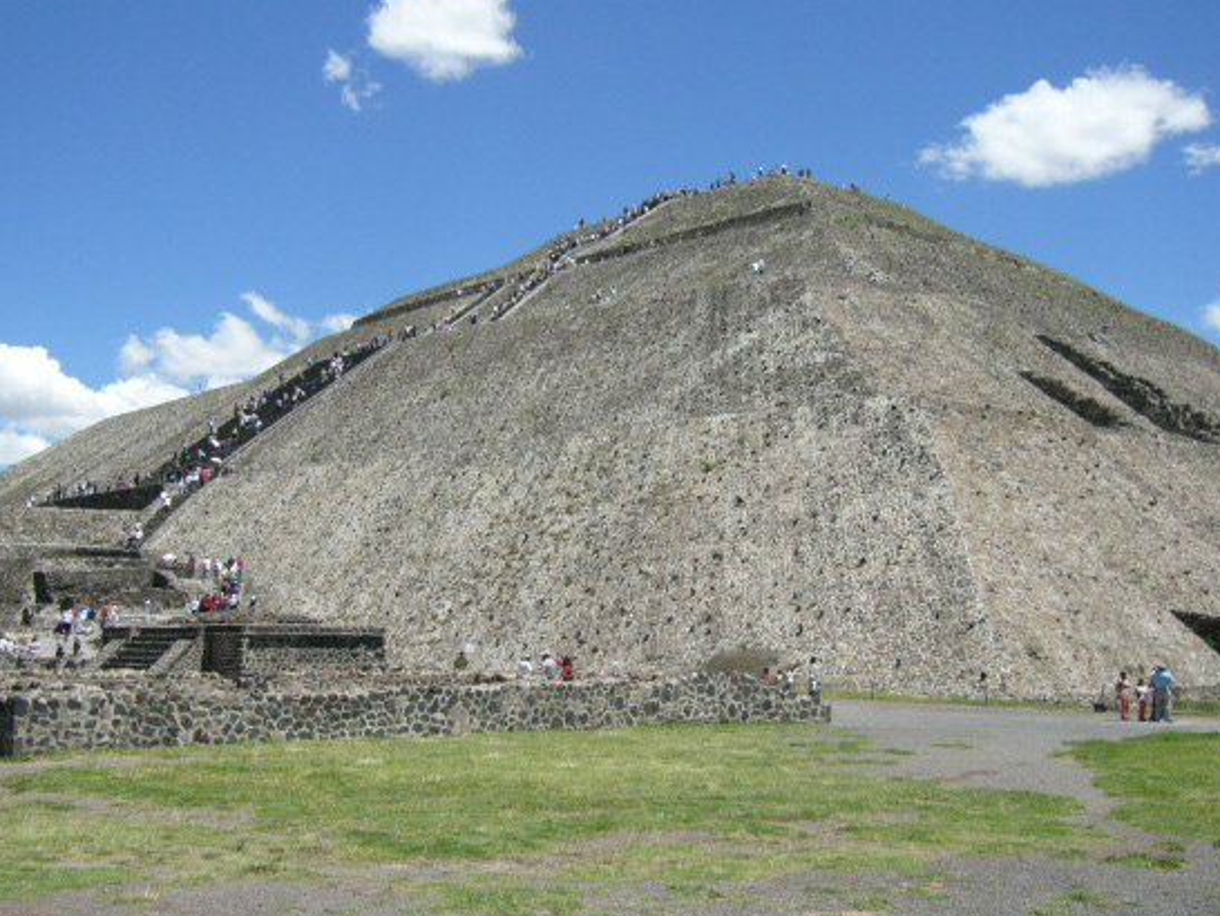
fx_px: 1446
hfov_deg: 45.7
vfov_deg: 35.1
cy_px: 411
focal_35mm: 41
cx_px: 572
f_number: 8
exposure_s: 1/160
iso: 50
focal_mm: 5.8
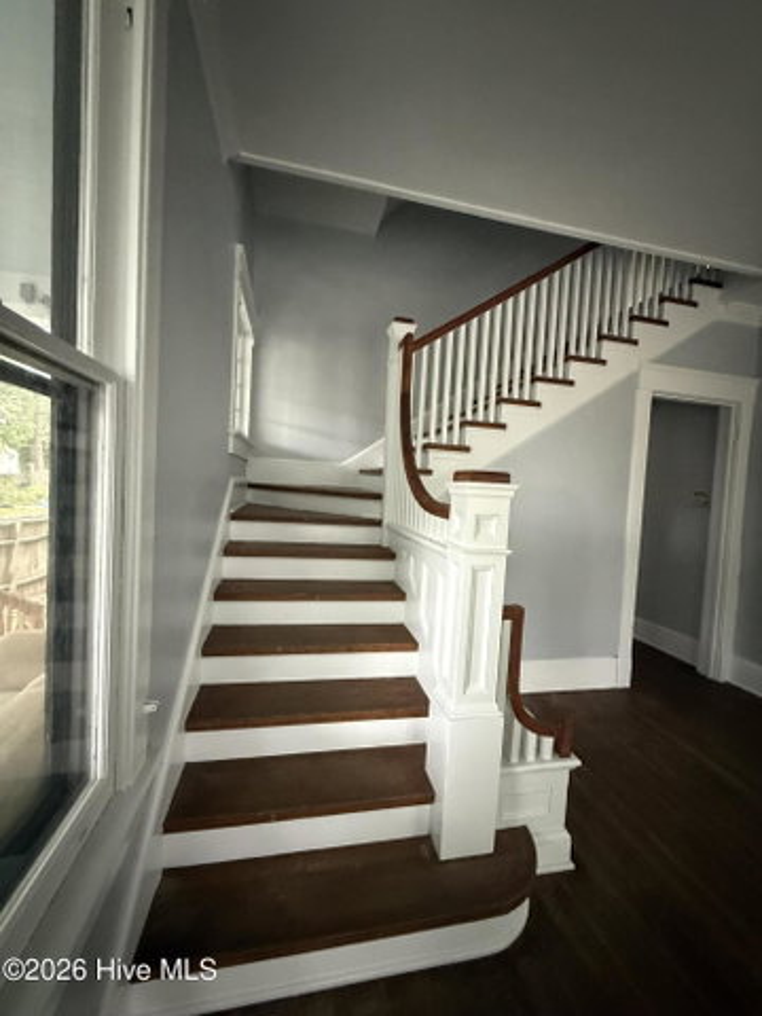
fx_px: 411
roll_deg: -3.0
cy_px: 508
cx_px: 381
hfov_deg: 85.7
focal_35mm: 14
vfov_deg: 102.1
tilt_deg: -1.0
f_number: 2.2
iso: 1000
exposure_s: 1/40
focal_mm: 2.22
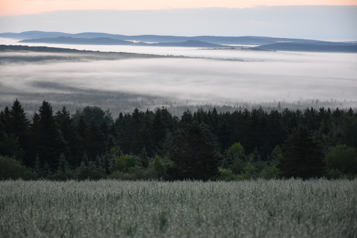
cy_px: 119
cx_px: 178
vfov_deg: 11.4
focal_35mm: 120
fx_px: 1190
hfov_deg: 17.1
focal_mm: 80
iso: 1100
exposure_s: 1/125
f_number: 5.3
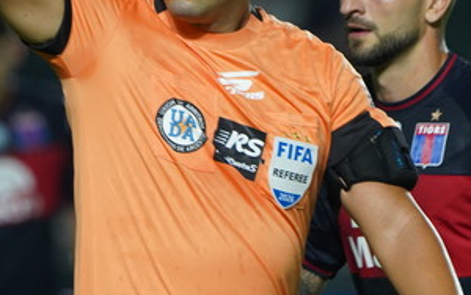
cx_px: 174
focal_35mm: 1466
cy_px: 11
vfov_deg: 0.9
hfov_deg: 1.4
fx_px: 18832
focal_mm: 600
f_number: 6.3
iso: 3200
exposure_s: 1/400
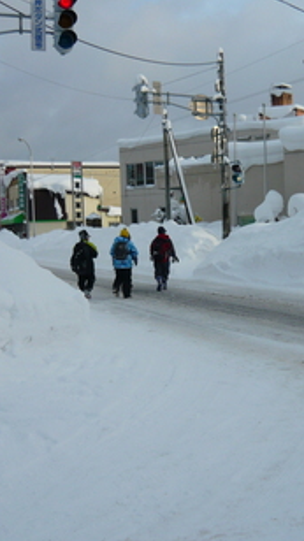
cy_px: 270
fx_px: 703
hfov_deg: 24.1
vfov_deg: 42.1
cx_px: 237
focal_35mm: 49
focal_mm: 5.5
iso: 100
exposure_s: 1/1000
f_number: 2.8
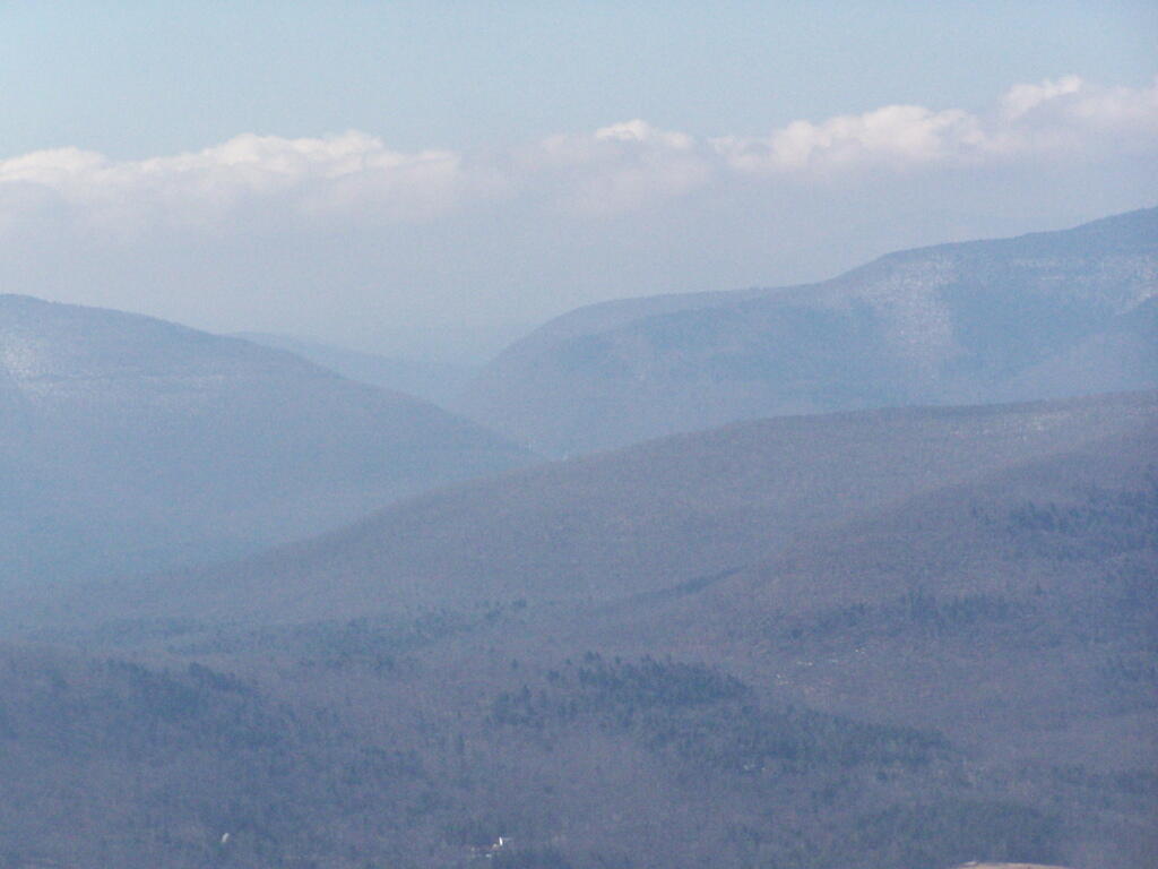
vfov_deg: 7.9
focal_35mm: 189
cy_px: 434
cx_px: 579
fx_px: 6323
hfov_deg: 10.5
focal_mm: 31.3
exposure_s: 1/1000
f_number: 4.5
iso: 400
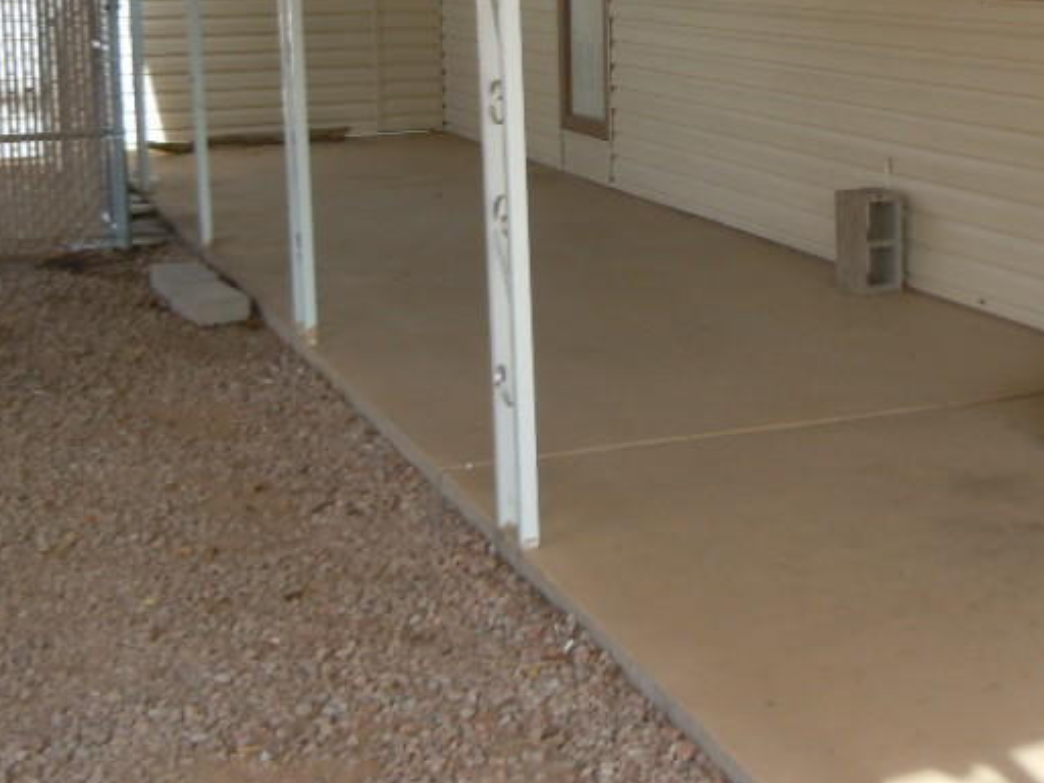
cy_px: 141
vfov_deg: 24.0
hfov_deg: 31.7
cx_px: 769
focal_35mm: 60
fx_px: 1810
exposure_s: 1/320
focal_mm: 5.4
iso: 100
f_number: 3.5
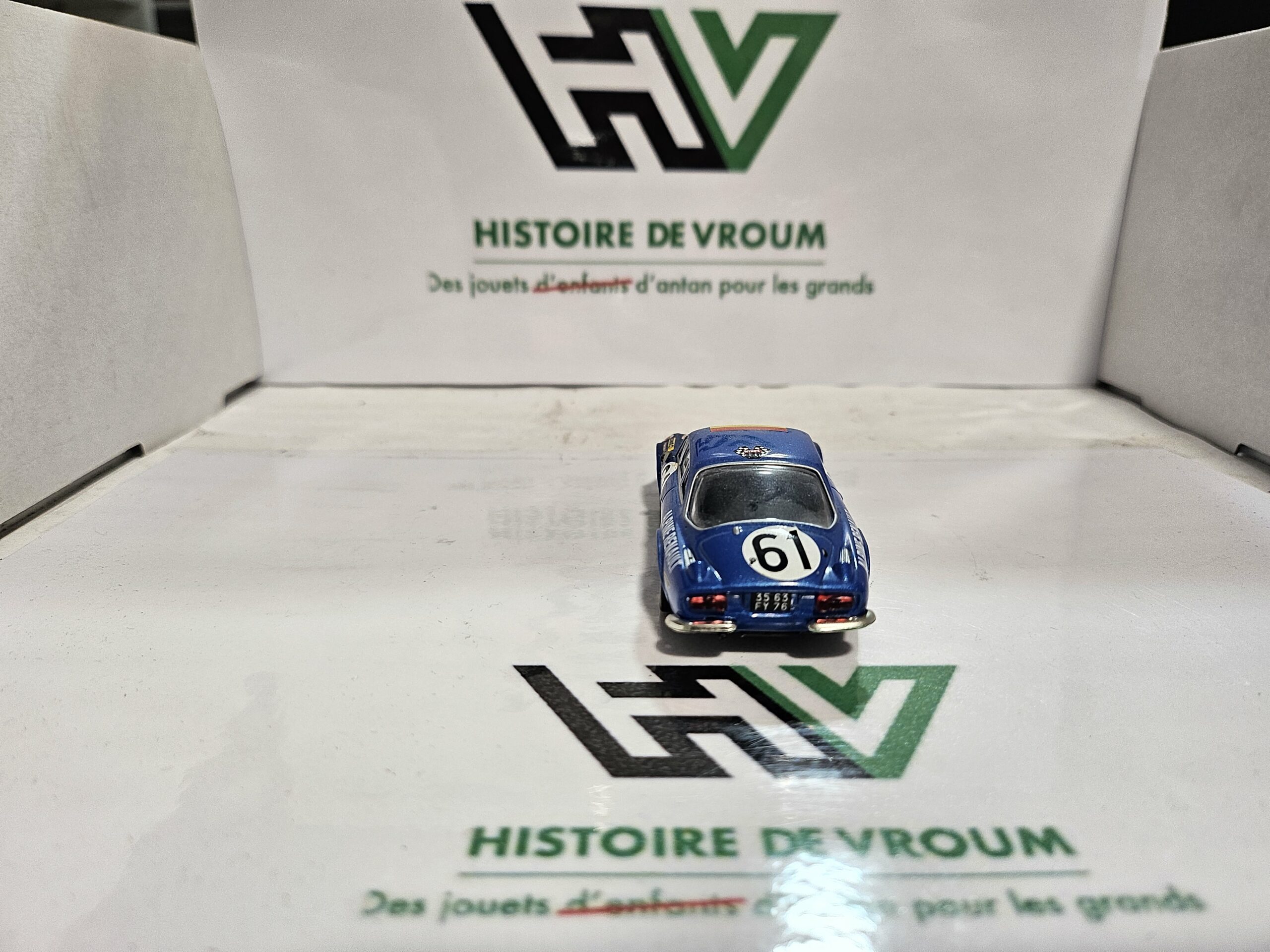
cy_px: 476
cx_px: 635
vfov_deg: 56.8
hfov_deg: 71.6
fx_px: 881
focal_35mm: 24
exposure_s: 1/100
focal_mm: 5
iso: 100
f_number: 1.8
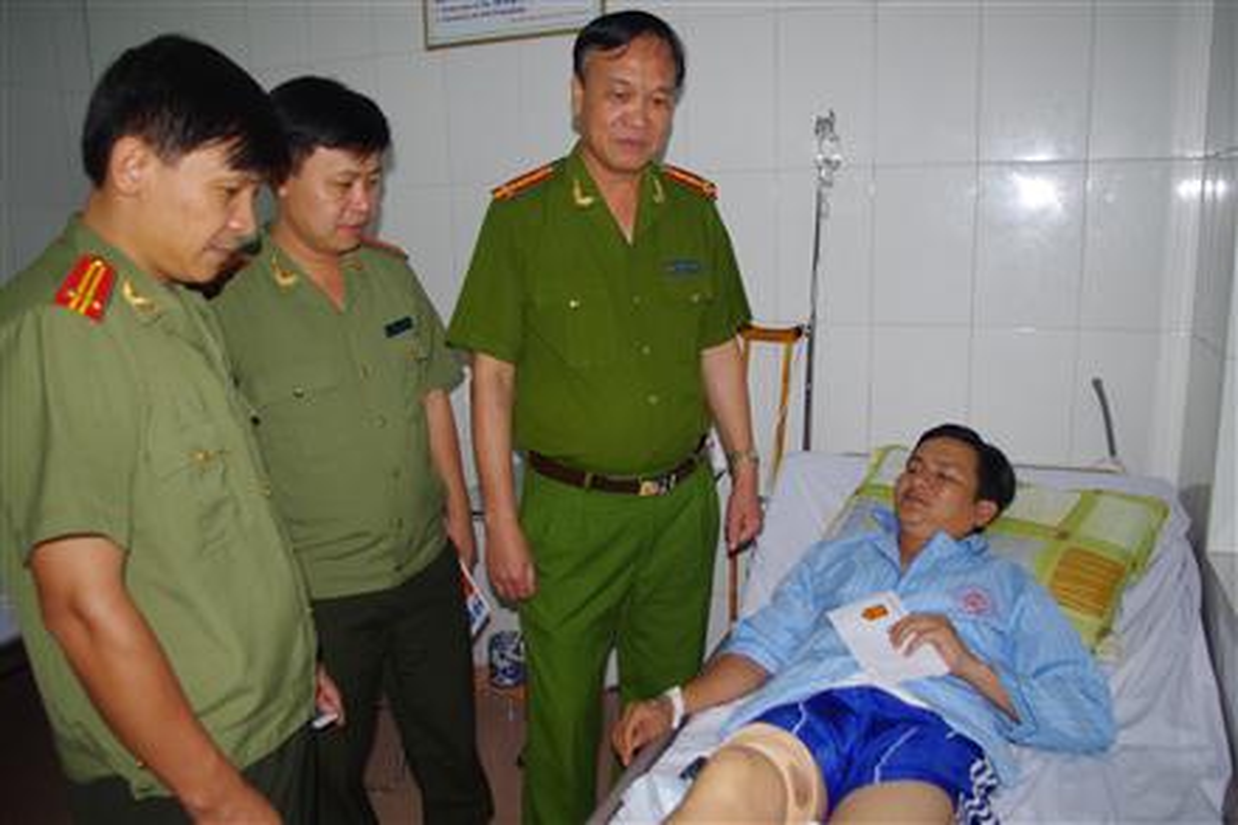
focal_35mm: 27
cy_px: 412
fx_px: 928
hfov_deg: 67.4
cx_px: 619
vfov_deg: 47.9
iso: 400
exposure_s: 1/125
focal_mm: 18
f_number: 3.5
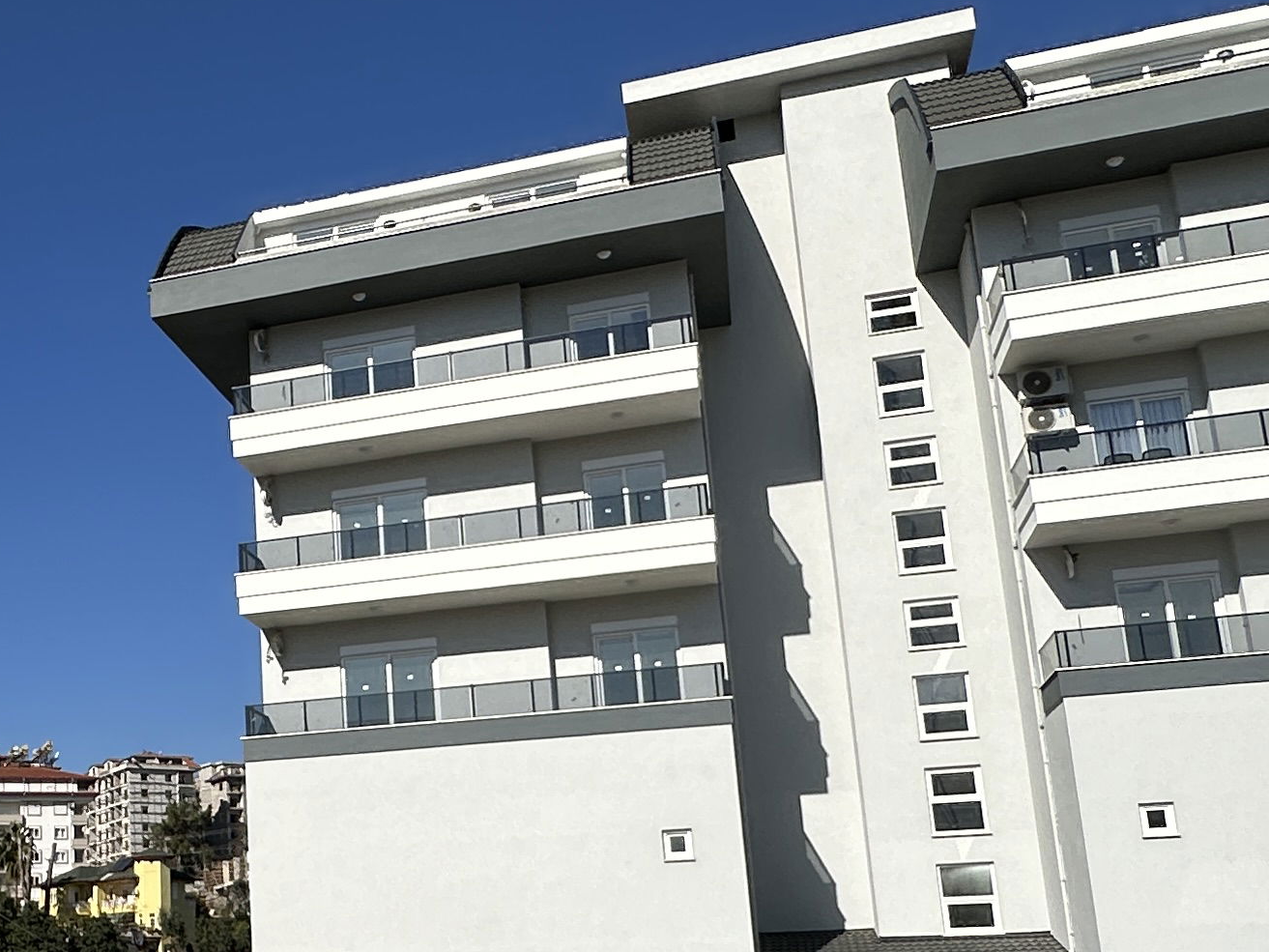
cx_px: 156
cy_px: 674
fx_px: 1576
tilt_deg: +12.4
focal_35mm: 43
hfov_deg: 40.9
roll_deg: +1.8
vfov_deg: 33.2
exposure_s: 1/4831
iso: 50
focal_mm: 2.22
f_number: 2.2
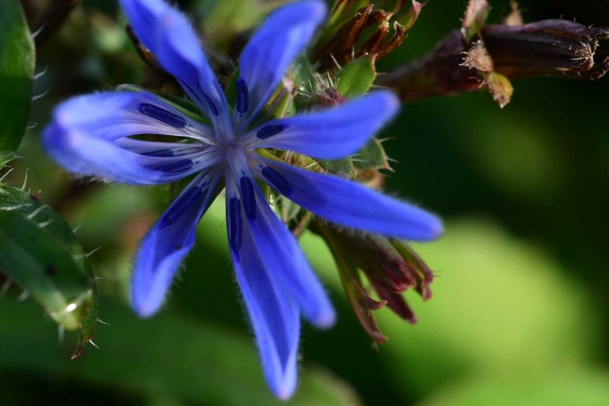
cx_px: 304
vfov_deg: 8.7
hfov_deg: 13.0
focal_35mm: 158
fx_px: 2665
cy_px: 203
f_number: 16
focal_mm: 105
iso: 100
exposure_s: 1/30
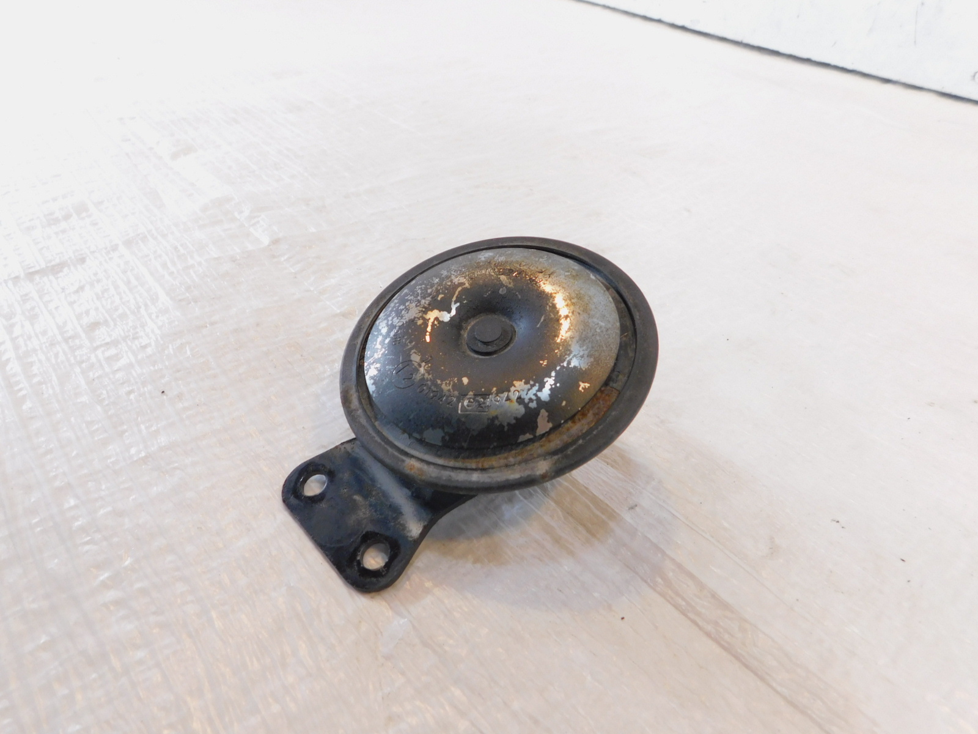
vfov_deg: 58.9
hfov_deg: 73.9
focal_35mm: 23
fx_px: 650
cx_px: 489
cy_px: 367
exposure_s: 1/30
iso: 200
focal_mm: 4
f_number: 3
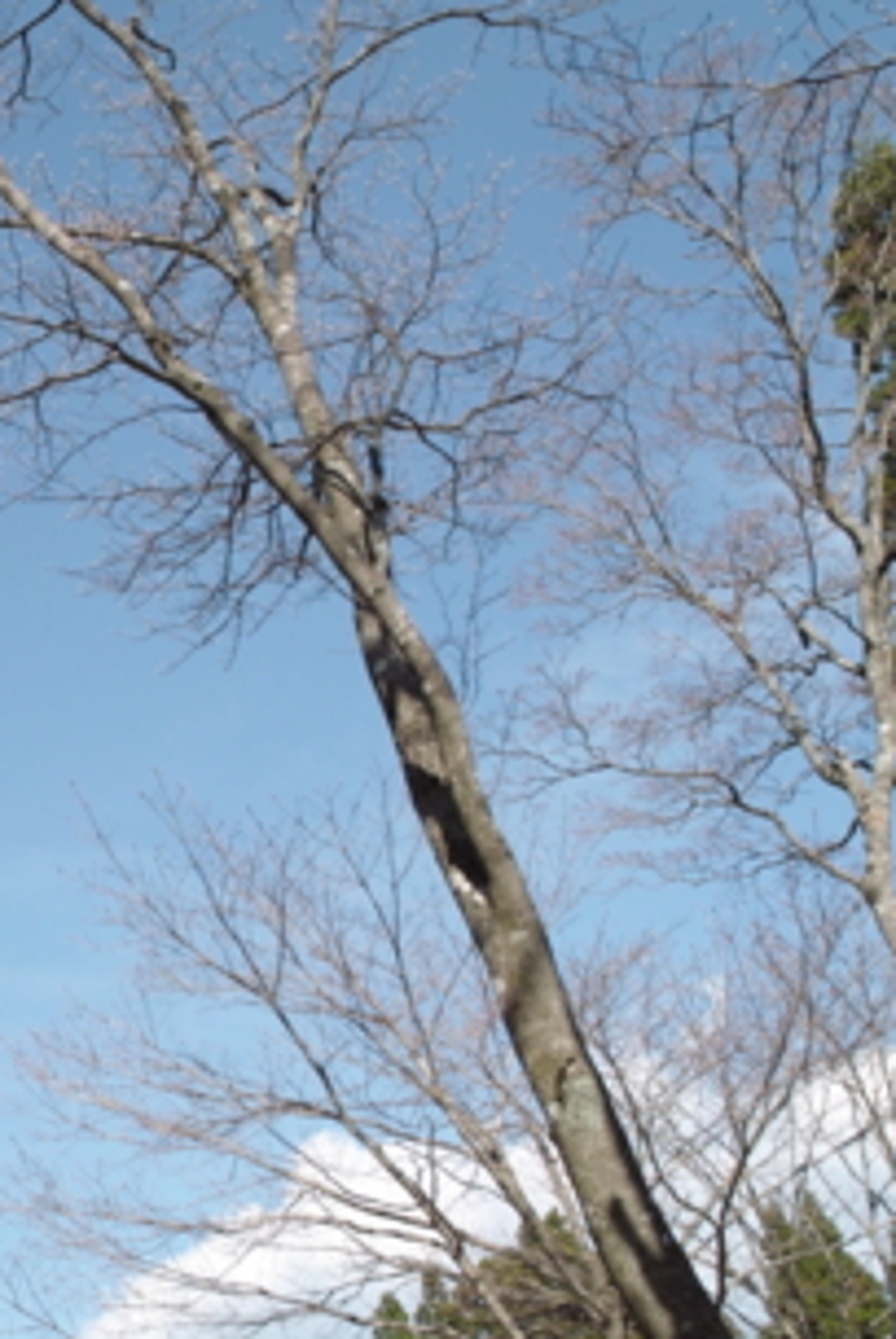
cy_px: 768
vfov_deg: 36.1
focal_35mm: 55
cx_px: -13
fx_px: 2049
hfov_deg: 23.6
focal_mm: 16.6
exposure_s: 1/125
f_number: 8
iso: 100
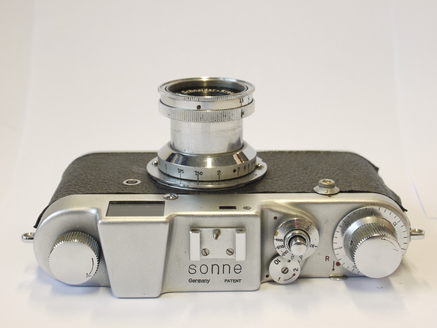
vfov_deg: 24.4
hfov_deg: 32.2
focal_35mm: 60
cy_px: 164
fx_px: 757
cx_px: 218
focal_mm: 30
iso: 400
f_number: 8
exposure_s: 1/20
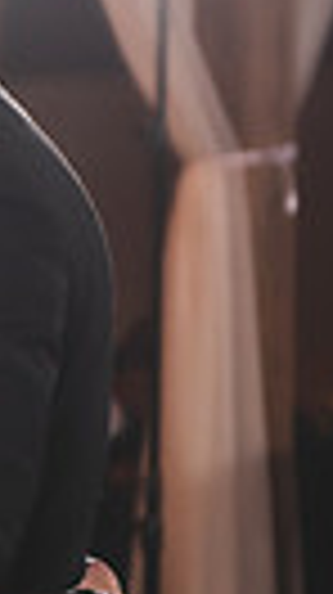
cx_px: -896
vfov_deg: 6.7
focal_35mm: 322
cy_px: 376
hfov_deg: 3.6
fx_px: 5068
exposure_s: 1/125
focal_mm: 70
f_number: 2.8
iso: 500
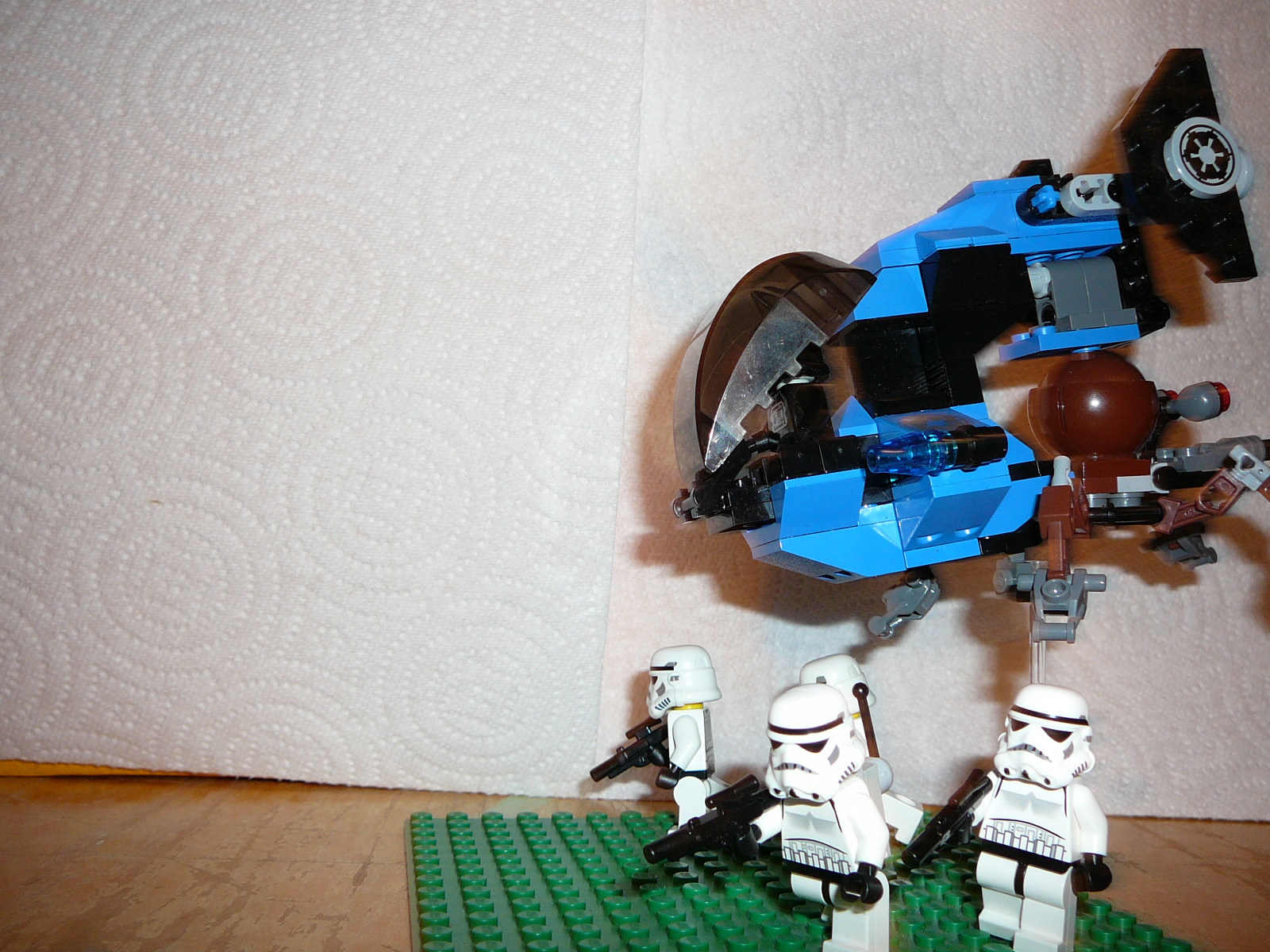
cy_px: 476
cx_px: 635
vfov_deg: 40.7
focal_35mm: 35
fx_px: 1284
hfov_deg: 52.6
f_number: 2.8
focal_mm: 5.2
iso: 80
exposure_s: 1/30
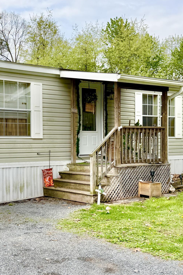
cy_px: 149
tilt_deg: +0.6
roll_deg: +0.2
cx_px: 39
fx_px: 381
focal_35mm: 50
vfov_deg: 39.6
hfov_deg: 26.5
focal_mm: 6.76
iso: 80
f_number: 1.78
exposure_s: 1/3759
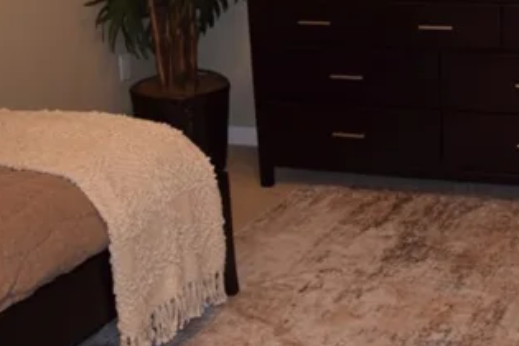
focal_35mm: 72
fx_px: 1038
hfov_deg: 27.2
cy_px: -40
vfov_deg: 18.2
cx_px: 458
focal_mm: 18
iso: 800
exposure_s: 1/60
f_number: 4
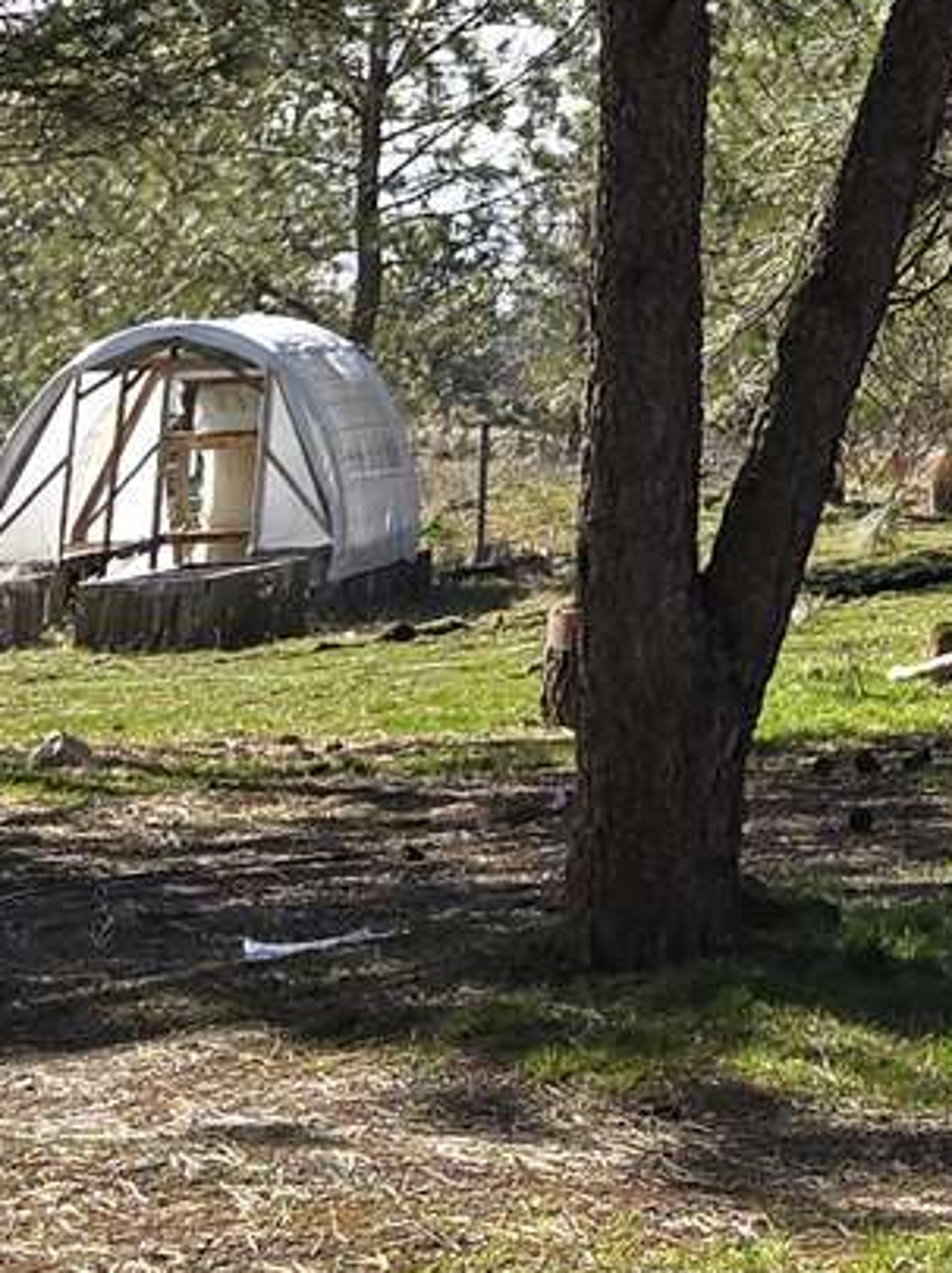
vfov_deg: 12.8
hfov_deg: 10.1
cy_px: -1405
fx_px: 4811
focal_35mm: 131
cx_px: 2149
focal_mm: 6.3
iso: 12
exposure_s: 1/327
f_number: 1.7
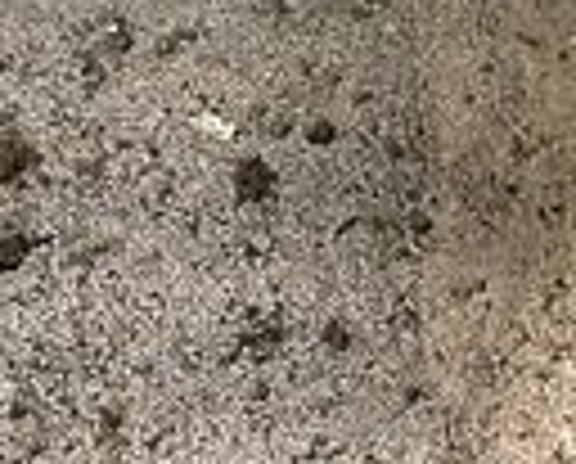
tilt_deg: -54.7
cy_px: -32
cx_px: 756
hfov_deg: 11.8
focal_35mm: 158
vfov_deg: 9.7
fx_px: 2700
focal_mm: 5.7
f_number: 1.5
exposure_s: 1/30
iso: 640
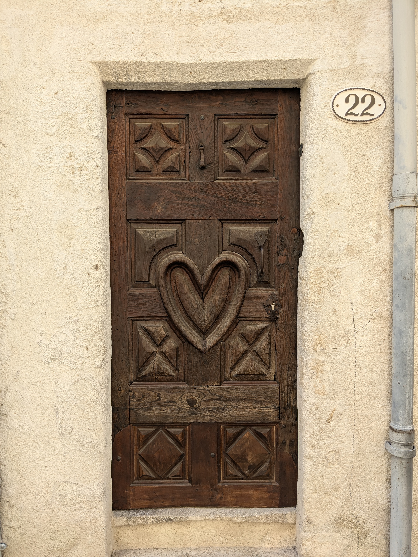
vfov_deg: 65.3
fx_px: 435
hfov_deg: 51.4
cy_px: 278
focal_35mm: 27
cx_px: 209
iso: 51
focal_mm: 4.38
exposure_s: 1/425
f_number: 1.73
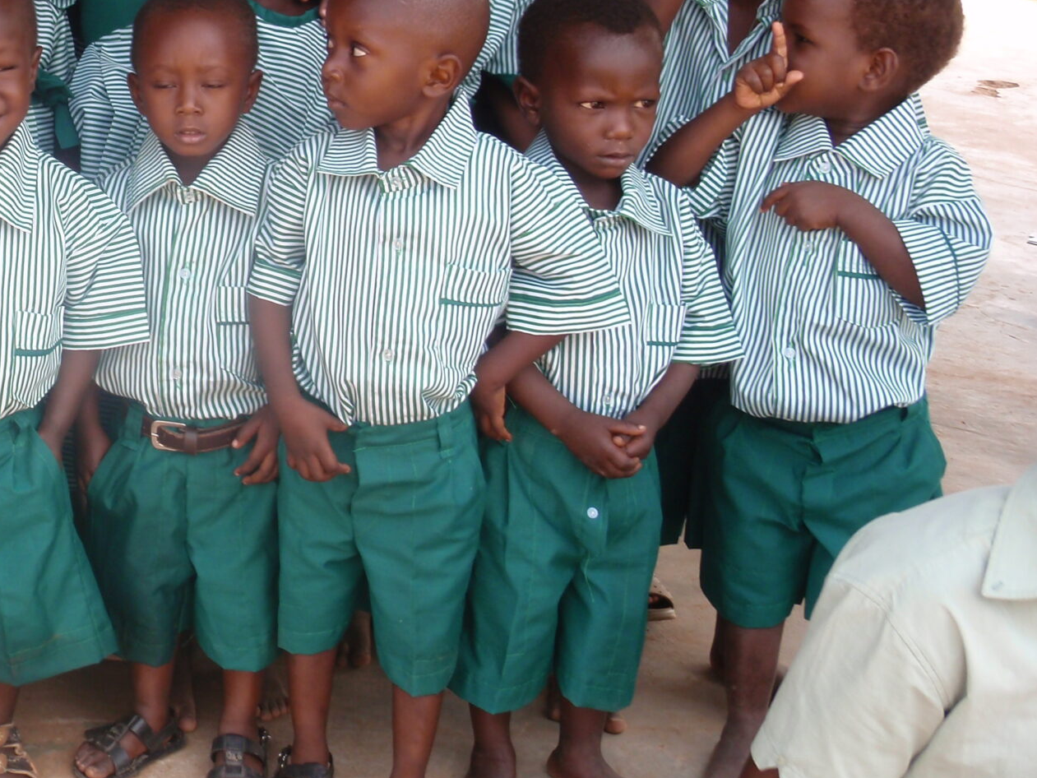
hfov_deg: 26.7
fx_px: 2067
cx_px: 16
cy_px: 183
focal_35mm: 69
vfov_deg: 21.1
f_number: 3.5
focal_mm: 6.07
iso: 64
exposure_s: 1/80
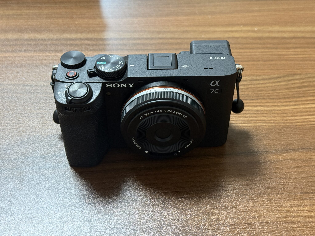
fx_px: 437
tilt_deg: -43.1
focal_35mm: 48
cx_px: 158
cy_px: 118
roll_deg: +0.0
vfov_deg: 30.3
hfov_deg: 39.7
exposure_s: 1/33
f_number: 1.78
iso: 200
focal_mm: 6.76
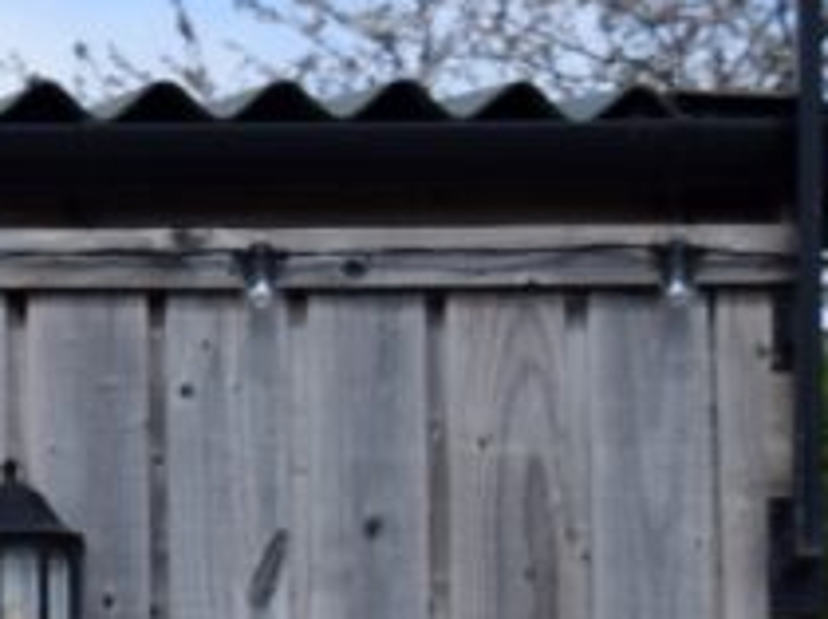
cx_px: -954
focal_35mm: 267
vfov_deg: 5.5
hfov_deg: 7.1
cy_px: 1033
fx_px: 6386
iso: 100
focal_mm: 27
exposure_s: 1/1000
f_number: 4
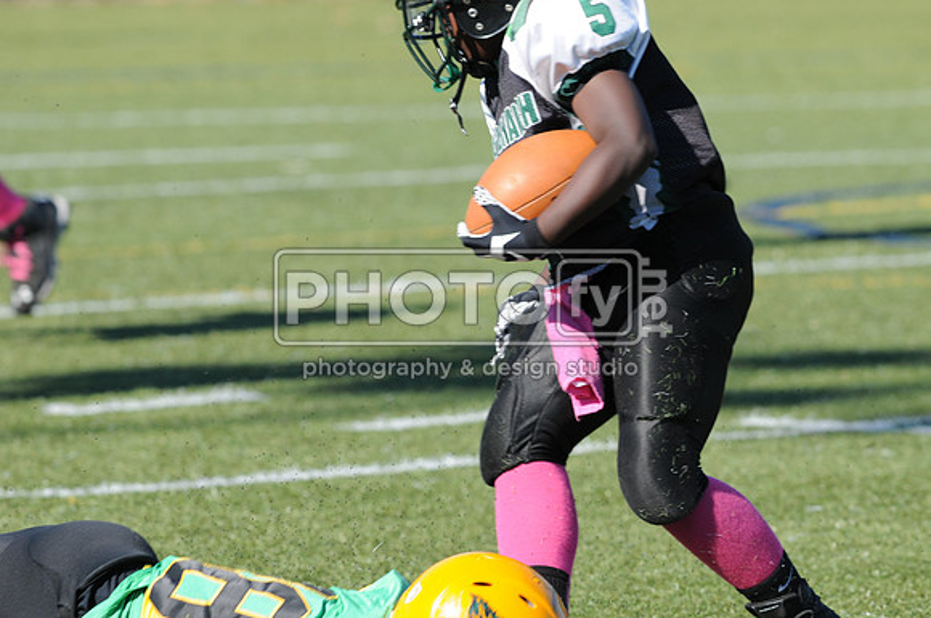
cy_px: 309
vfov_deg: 3.0
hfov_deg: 4.6
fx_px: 11621
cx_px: 466
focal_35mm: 450
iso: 200
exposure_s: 1/500
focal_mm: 300
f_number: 6.3
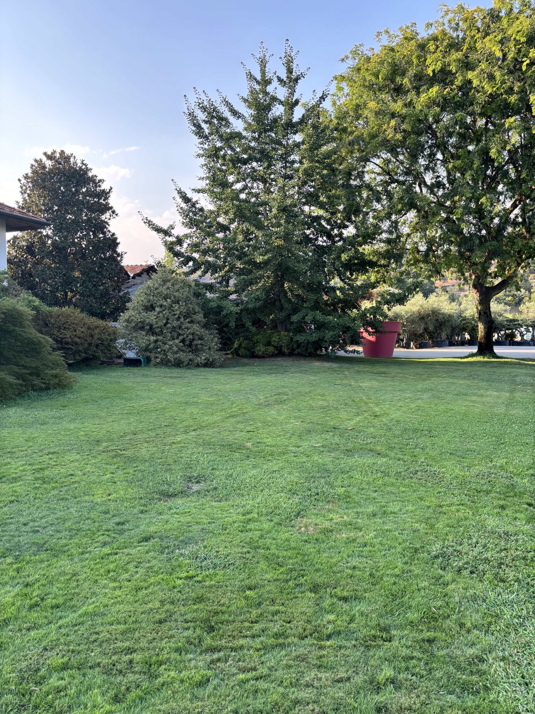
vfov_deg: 67.3
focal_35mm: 26
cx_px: 268
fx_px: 536
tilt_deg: -3.4
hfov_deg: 53.1
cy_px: 357
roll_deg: -0.3
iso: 50
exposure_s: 1/377
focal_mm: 5.96
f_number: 1.6
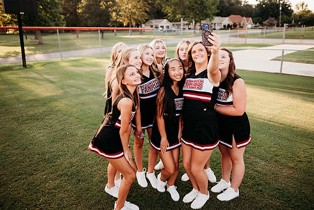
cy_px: 89
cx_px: 159
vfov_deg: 46.3
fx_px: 244
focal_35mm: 28
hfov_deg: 65.4
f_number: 2
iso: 125
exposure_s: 1/500
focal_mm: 24
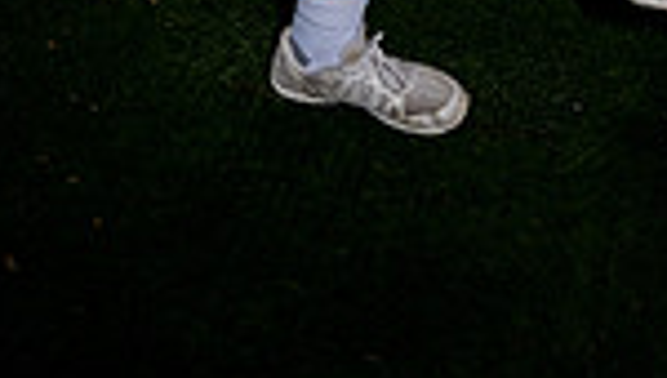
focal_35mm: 94
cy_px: -596
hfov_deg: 22.3
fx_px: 1665
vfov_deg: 10.6
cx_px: 538
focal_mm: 30
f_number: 10
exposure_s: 1/250
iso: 250
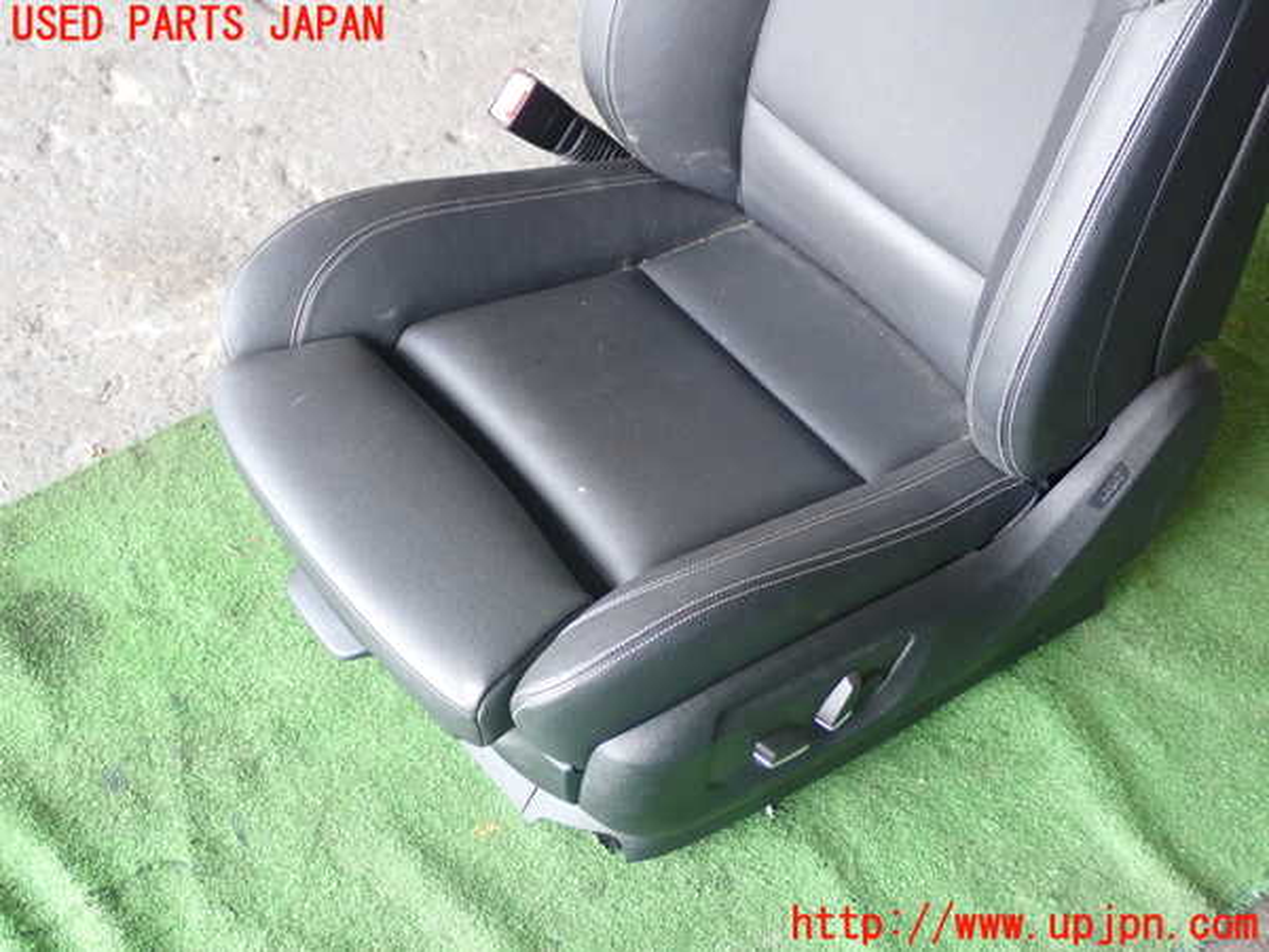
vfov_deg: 30.9
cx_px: 634
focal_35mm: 47
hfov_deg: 40.4
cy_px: 476
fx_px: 1723
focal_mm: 8.4
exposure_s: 1/50
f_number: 3.1
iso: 400
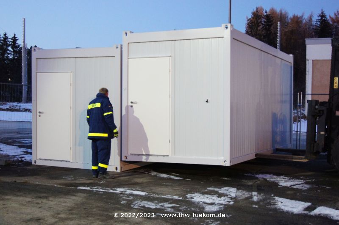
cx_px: 170
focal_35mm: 52
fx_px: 494
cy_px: 112
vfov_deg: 25.7
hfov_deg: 37.9
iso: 1600
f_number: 5
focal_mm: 35
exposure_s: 1/15
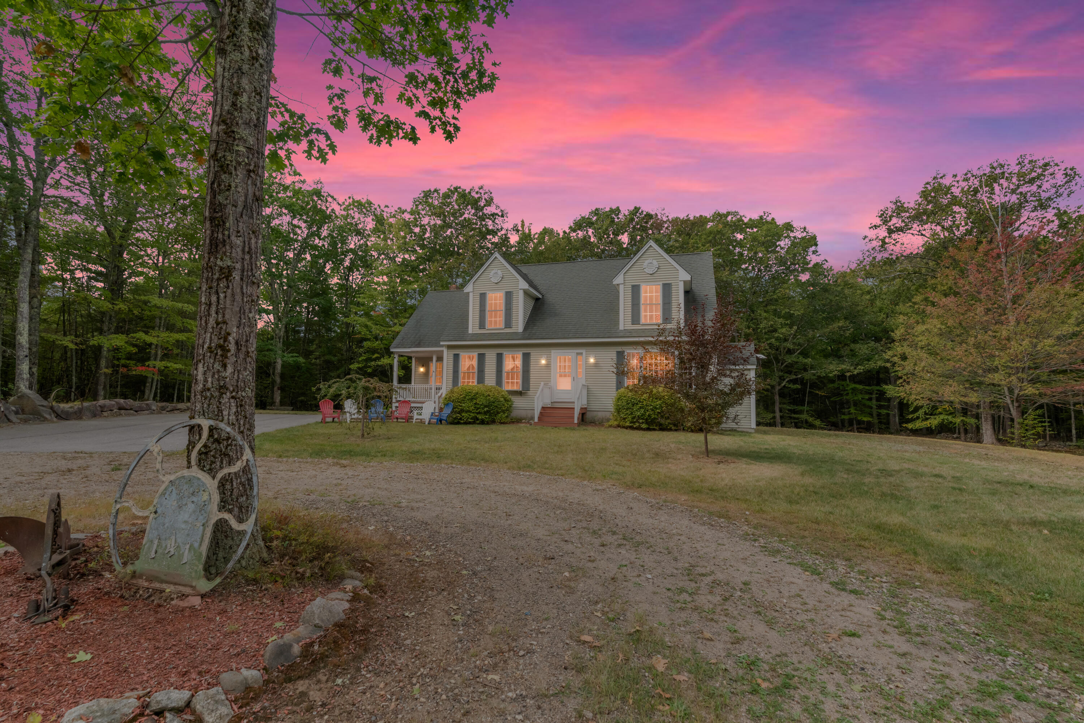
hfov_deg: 96.7
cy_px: 362
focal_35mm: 16
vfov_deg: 73.8
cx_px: 542
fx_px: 482
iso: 800
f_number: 8
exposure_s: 1/1000
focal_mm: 16
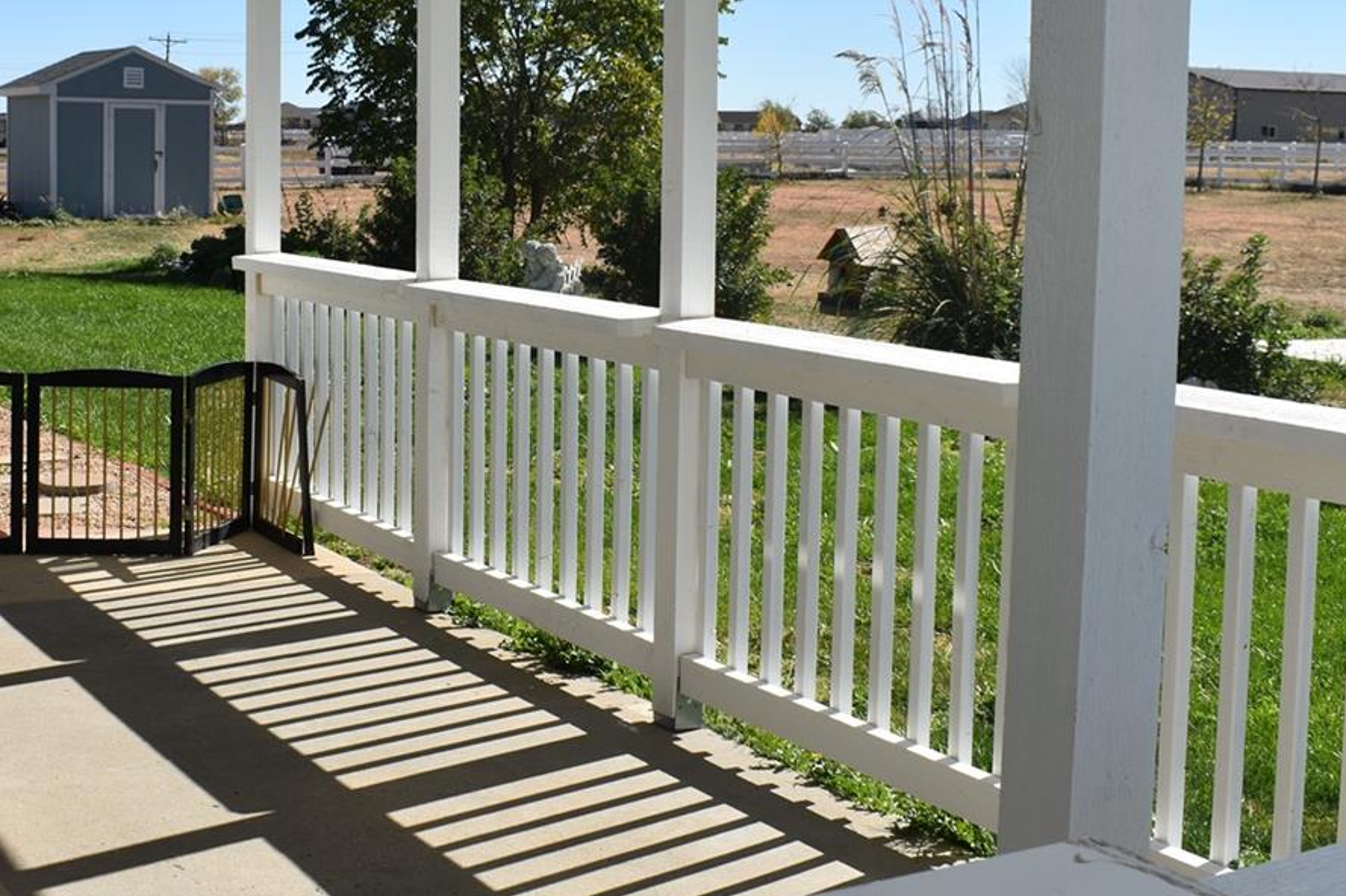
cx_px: 484
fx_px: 2018
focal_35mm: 54
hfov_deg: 36.6
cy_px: 321
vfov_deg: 24.9
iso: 100
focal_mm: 20
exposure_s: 1/320
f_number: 9
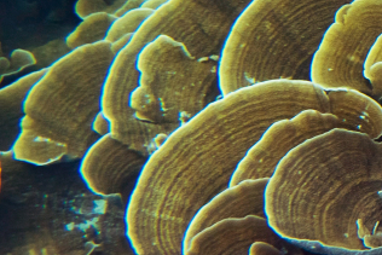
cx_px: 545
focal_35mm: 136
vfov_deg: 10.1
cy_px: 56
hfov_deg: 14.2
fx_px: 1444
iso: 800
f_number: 5.6
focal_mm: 28
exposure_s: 1/400
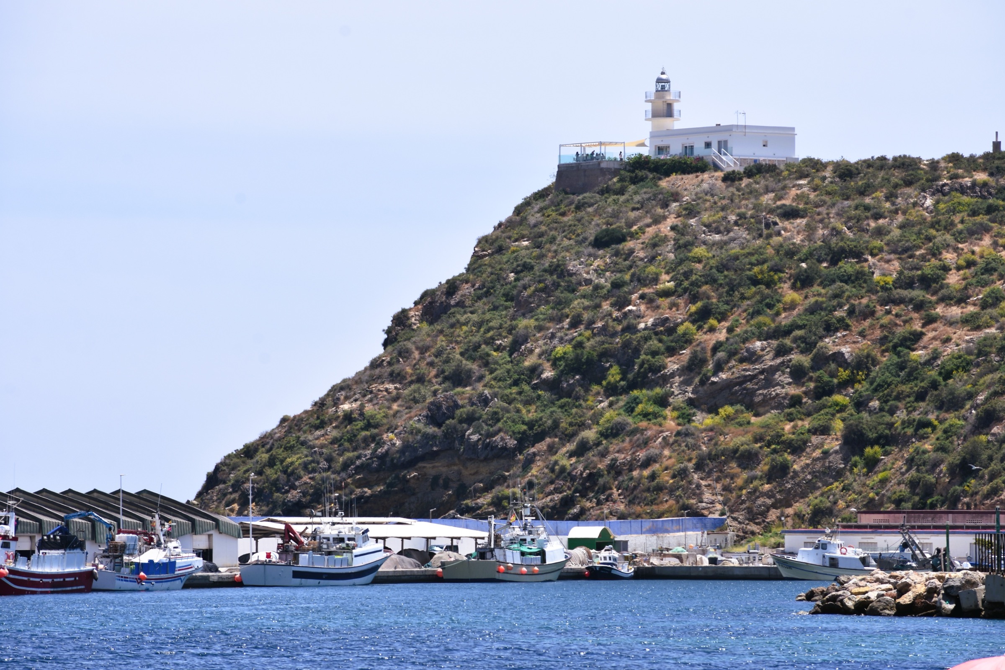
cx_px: 502
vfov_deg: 6.1
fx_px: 6281
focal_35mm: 225
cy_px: 335
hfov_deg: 9.1
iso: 100
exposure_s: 1/250
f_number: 10
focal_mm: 150
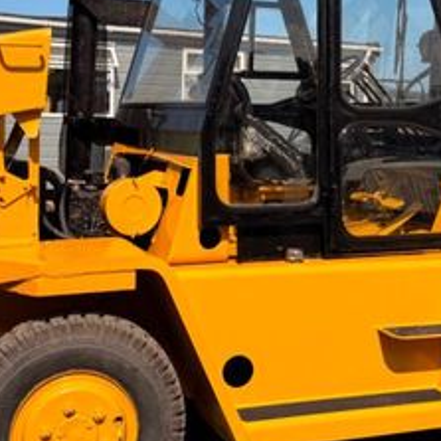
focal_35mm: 57
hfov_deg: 30.0
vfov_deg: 29.7
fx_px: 822
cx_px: 229
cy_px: 127
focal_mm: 6.76
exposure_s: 1/4673
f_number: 1.78
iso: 80
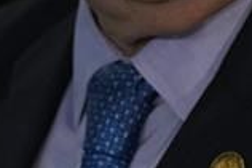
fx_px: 4489
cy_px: -143
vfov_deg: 2.1
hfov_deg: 3.2
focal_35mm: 642
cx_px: 113
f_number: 2.8
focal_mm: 156
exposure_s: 1/200
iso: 1250
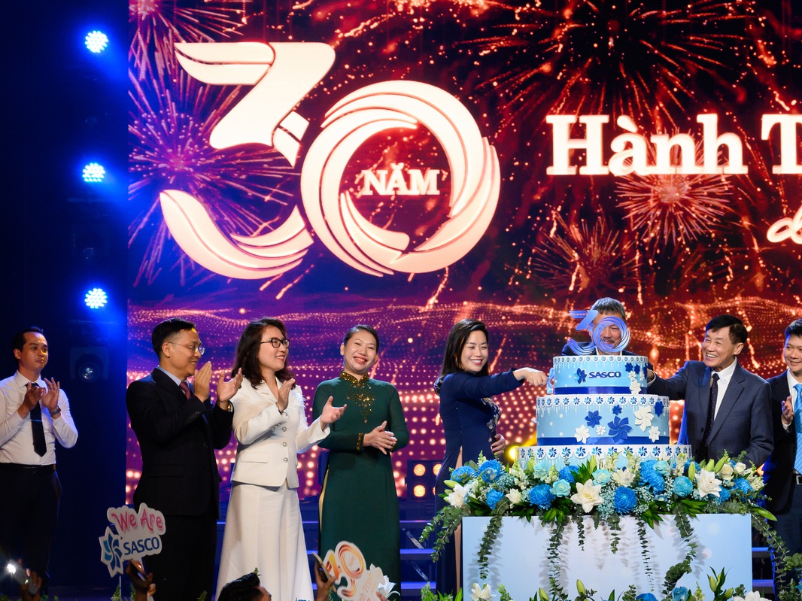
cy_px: 308
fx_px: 2548
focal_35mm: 110
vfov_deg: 13.5
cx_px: 613
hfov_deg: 17.8
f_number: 5
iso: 1600
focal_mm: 61
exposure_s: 1/200
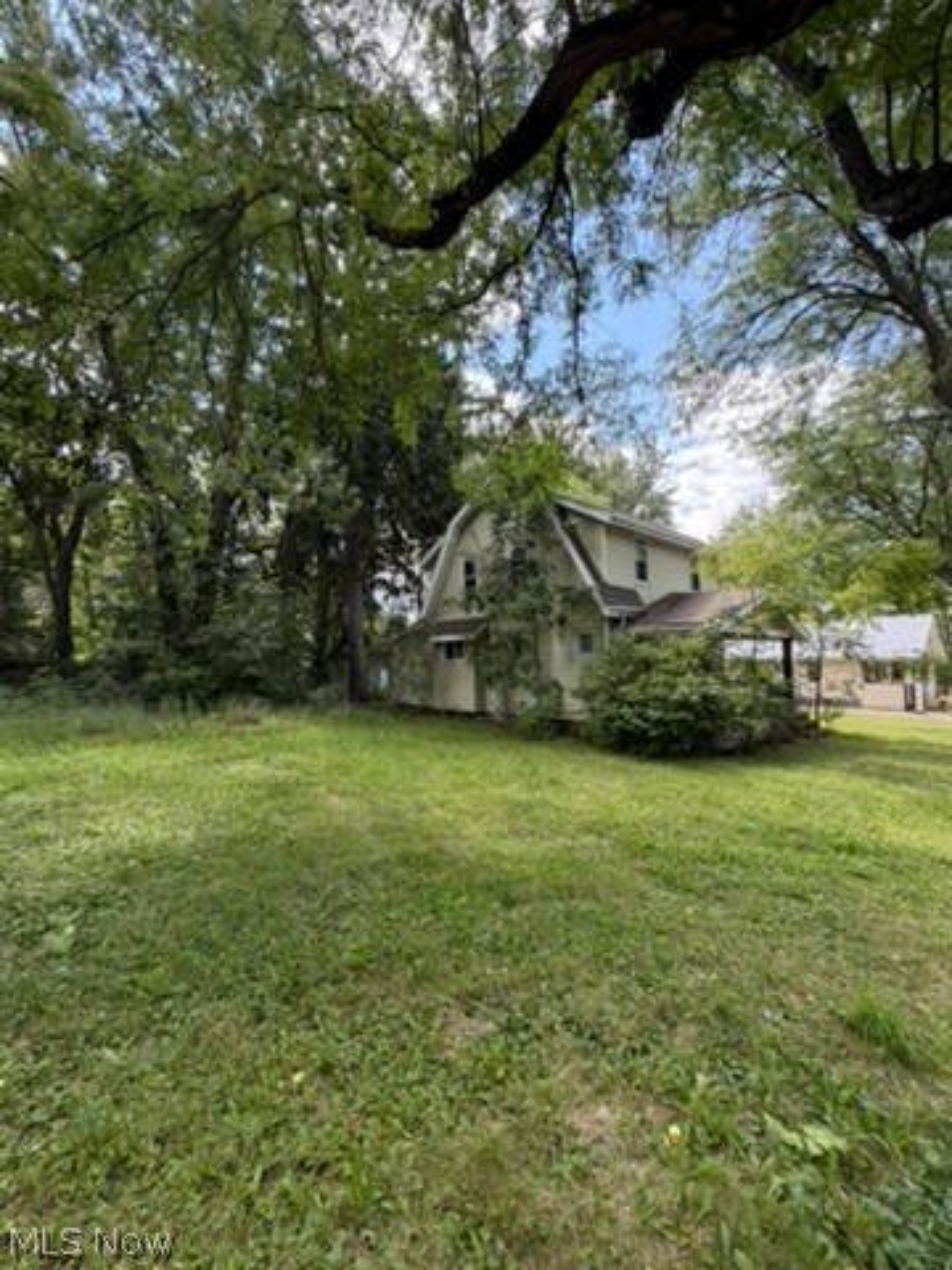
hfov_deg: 85.7
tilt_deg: +3.5
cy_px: 635
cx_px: 476
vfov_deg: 102.1
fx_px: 513
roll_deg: +0.1
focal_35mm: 14
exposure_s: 1/190
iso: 64
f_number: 2.2
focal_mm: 2.22
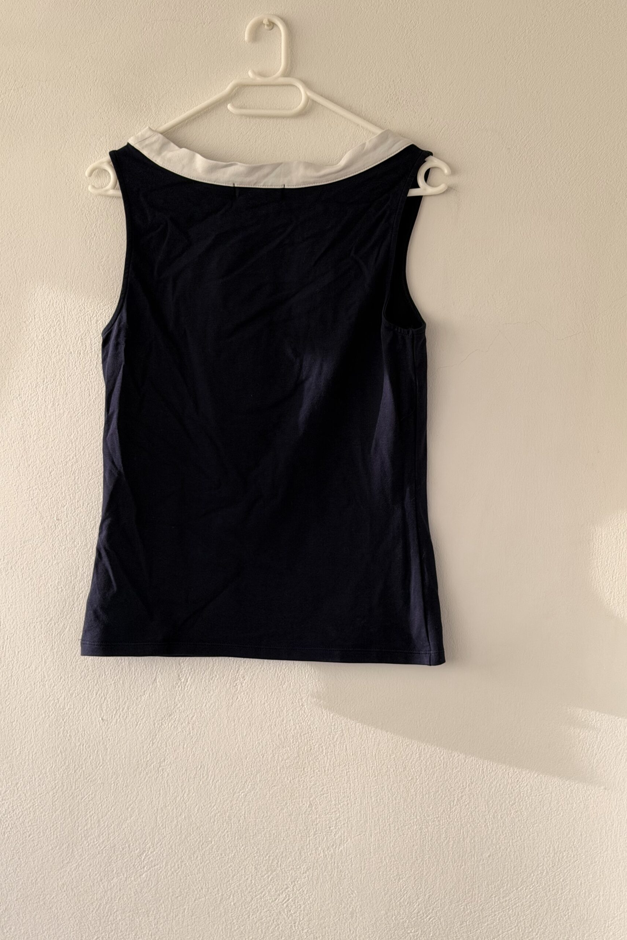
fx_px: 1306
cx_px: 281
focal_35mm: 50
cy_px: 470
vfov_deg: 39.6
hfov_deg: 27.0
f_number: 1.78
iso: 64
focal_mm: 6.76
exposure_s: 1/257
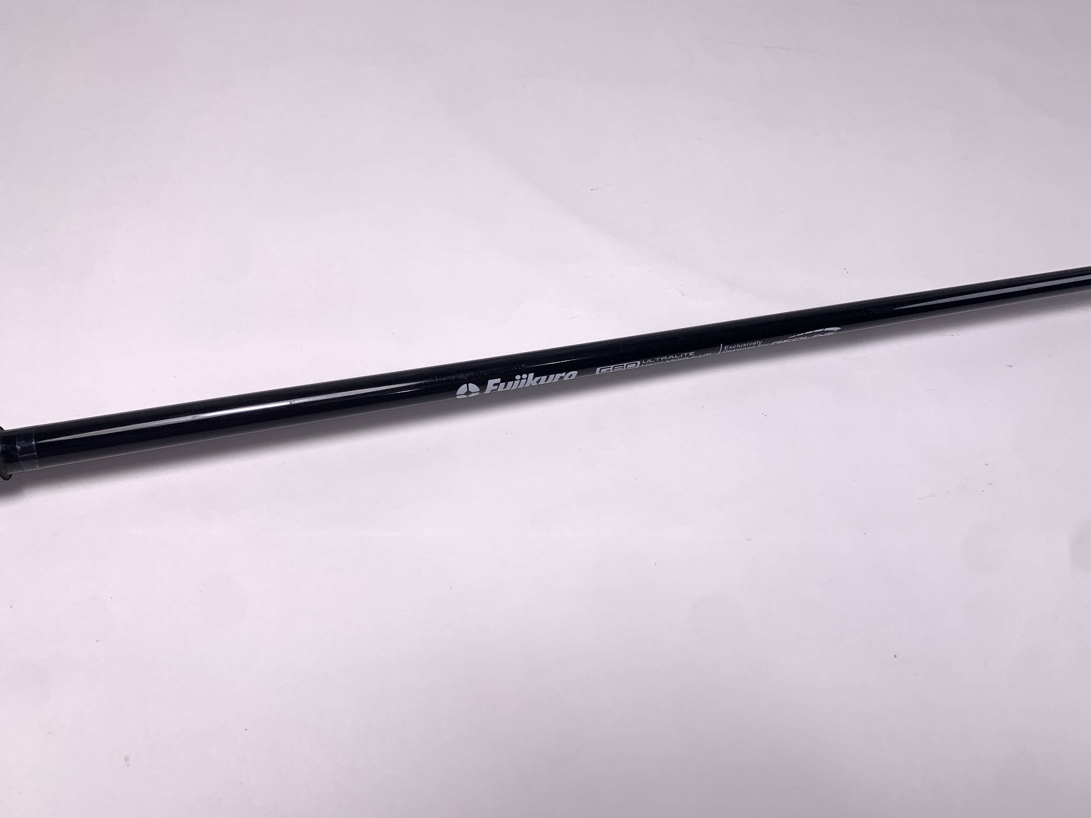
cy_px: 409
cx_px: 546
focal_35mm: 26
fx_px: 819
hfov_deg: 67.3
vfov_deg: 53.1
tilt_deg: -54.5
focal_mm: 4.25
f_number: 1.8
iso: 25
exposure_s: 1/386
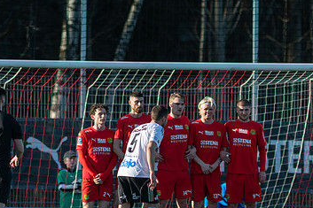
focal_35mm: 986
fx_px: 8568
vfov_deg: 1.4
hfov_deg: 2.1
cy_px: 168
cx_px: 184
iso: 280
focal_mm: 300
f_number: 3.2
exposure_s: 1/2000
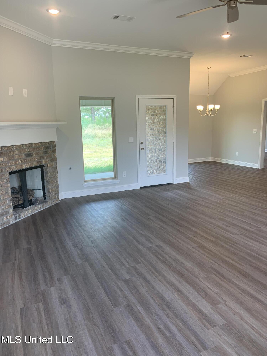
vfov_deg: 67.3
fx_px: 267
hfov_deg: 53.1
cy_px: 178
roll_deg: +0.7
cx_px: 134
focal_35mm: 26
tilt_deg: -8.7
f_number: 1.8
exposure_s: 1/60
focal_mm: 4.25
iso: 50
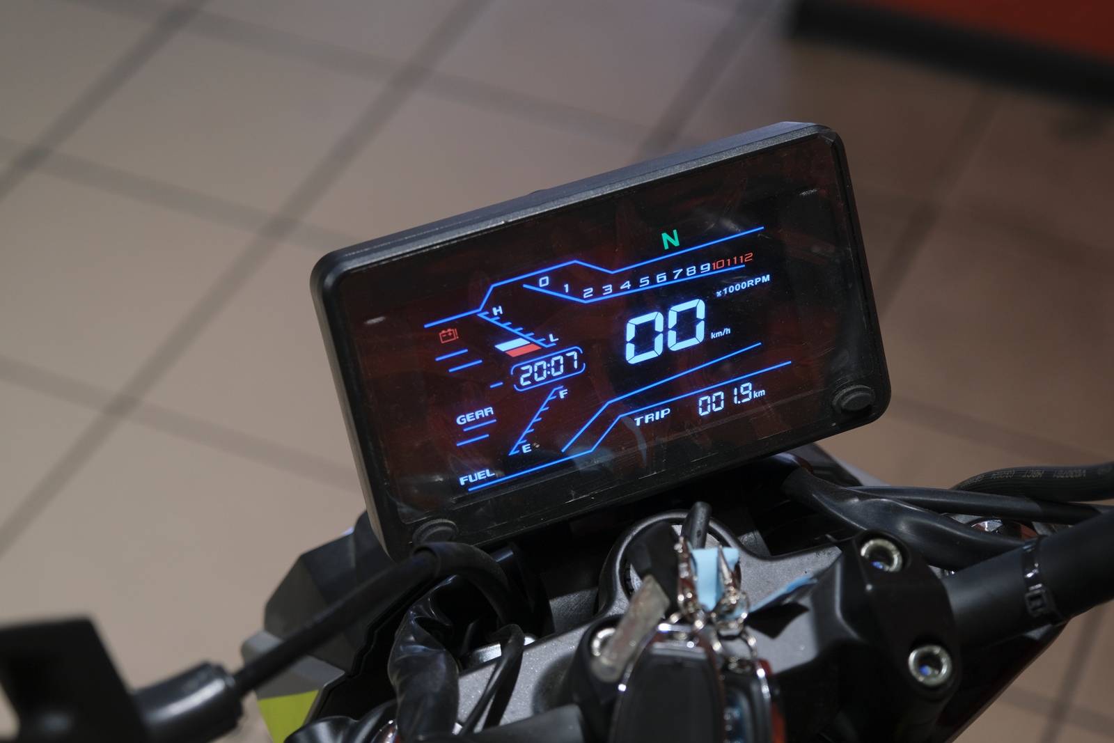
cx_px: 557
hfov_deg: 30.1
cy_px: 372
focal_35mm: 67
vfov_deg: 20.3
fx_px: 2073
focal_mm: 44.7
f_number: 4
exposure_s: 1/100
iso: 500
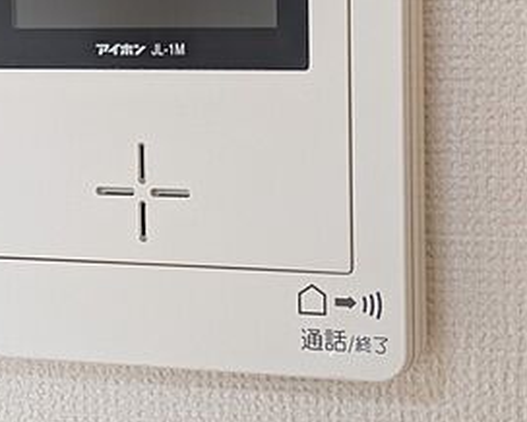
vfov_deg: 13.1
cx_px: 128
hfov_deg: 16.3
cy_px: 41
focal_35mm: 117
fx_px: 1826
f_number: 1.89
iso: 97
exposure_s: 1/60
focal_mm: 5.43
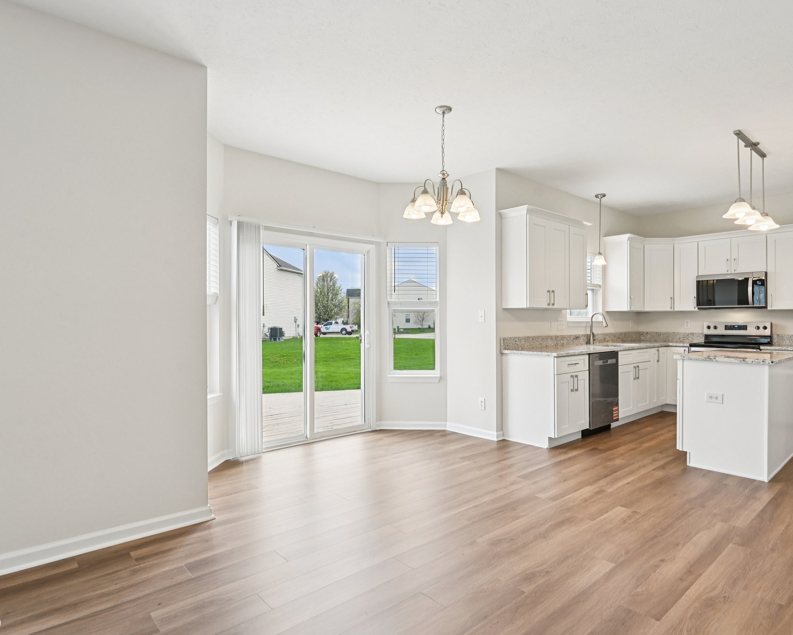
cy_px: 322
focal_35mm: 19
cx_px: 438
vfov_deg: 70.9
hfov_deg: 83.0
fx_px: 446
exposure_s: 1/60
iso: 100
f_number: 8
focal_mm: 16
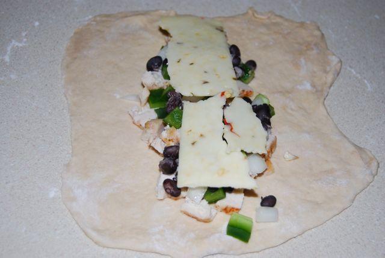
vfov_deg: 23.8
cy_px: 129
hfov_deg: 35.0
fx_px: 610
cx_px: 192
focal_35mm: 57
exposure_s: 1/60
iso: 200
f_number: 5
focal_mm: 38
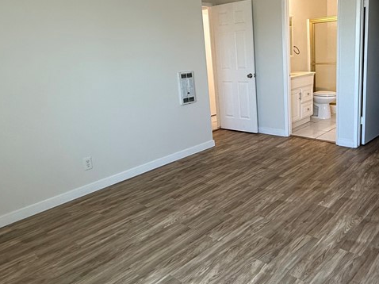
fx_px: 328
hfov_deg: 59.2
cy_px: 121
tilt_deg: -11.8
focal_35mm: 30
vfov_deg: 46.6
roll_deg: +3.2
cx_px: 238
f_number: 2.2
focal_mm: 2.22
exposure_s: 1/120
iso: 160
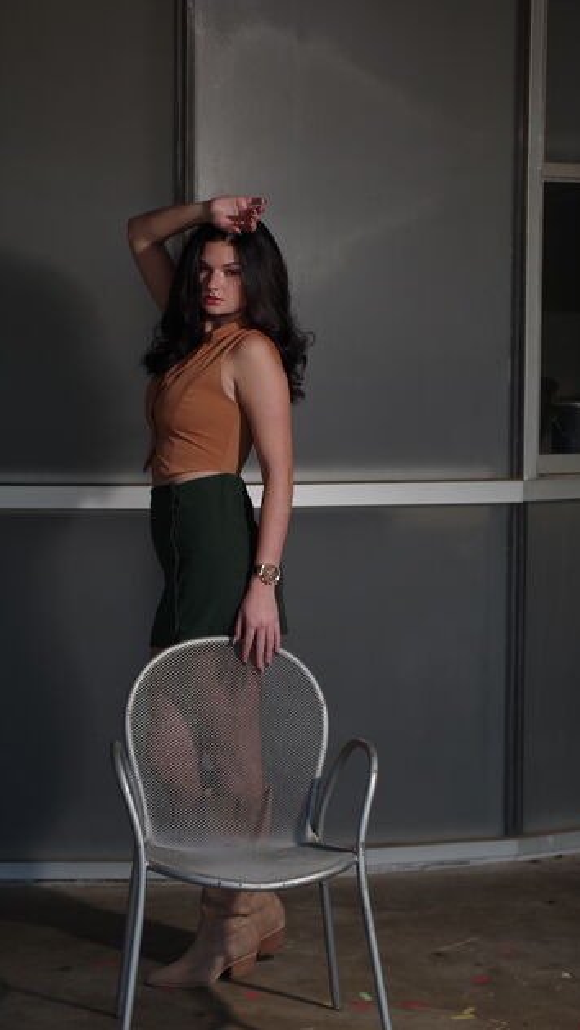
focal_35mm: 80
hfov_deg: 15.1
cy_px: 514
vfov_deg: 26.5
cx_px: 291
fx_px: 2186
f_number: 2.8
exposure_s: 1/400
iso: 100
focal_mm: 50
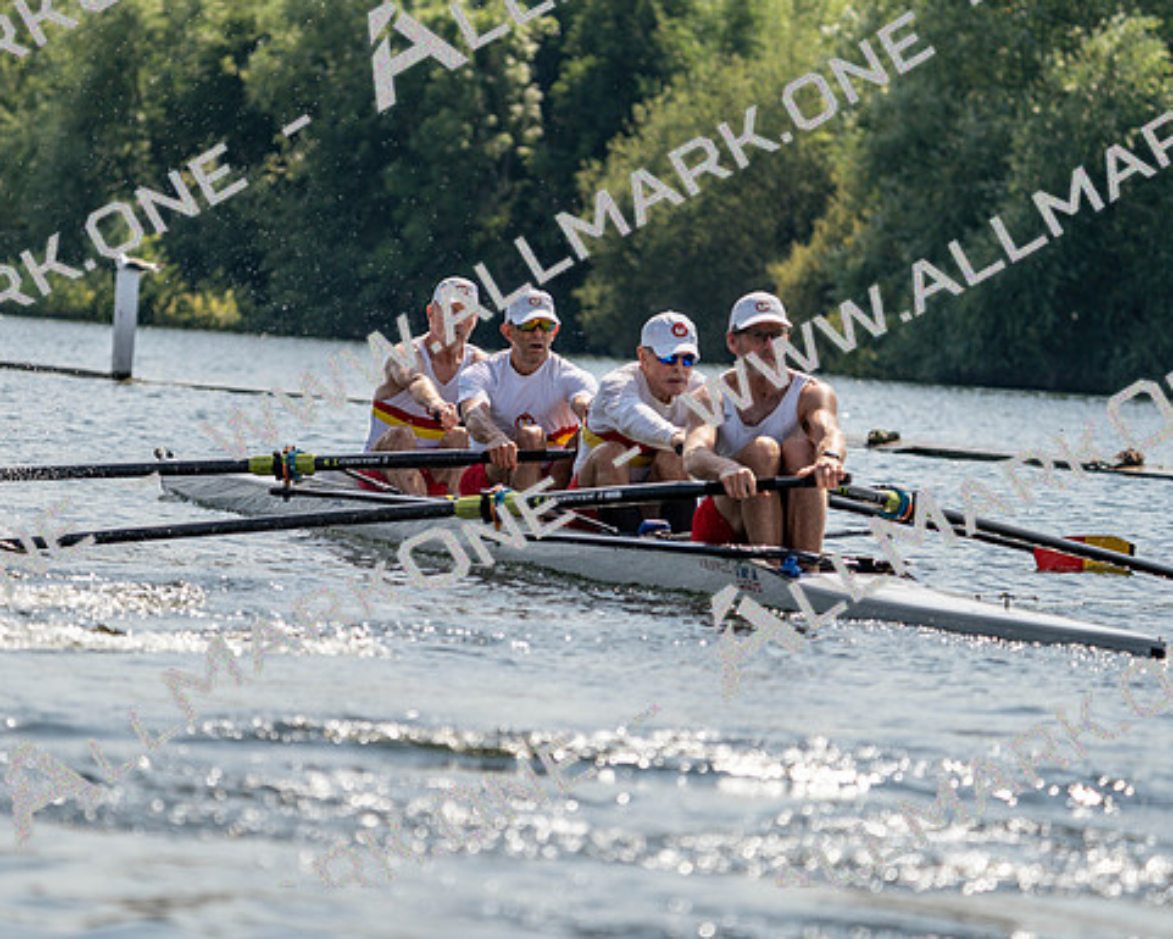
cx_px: 502
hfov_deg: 8.3
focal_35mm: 232
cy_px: 470
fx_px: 8056
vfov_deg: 6.7
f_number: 5.6
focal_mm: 205
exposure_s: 1/1600
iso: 125
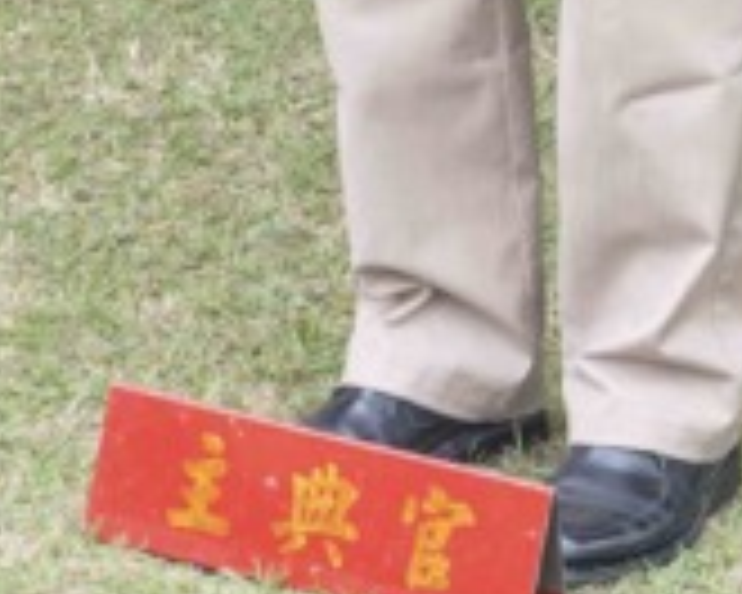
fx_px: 6566
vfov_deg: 4.8
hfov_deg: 6.4
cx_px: 1232
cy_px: -1634
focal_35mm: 299
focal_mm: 35
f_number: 4.5
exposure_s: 1/200
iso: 200
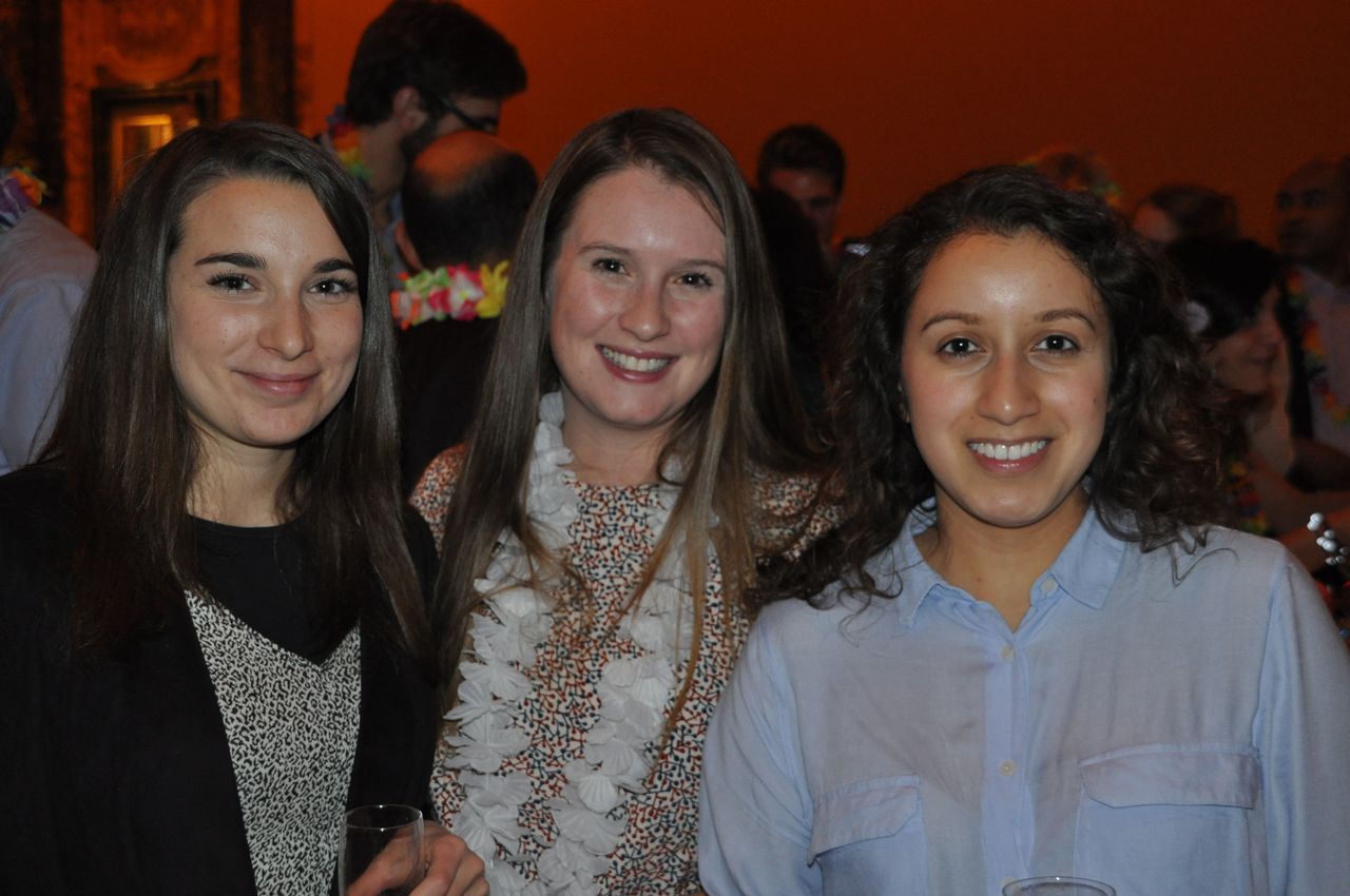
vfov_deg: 29.8
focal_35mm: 45
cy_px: 448
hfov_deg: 43.7
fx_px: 1685
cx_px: 675
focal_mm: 30
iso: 800
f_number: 4.2
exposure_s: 1/60
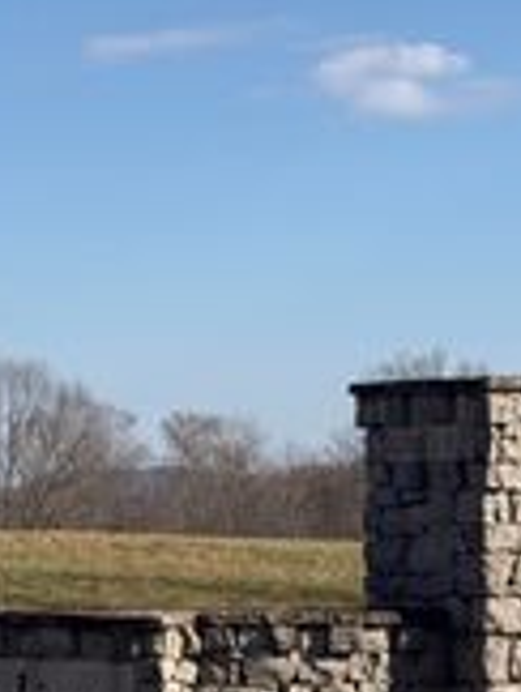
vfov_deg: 13.3
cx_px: -81
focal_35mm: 148
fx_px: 2962
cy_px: 421
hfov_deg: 9.9
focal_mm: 6.76
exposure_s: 1/5208
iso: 64
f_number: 1.78
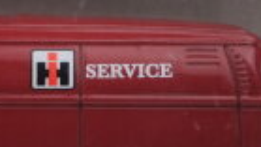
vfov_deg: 5.9
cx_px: 9
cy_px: 160
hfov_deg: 10.5
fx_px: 1411
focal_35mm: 204
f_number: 10
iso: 250
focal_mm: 30
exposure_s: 1/125
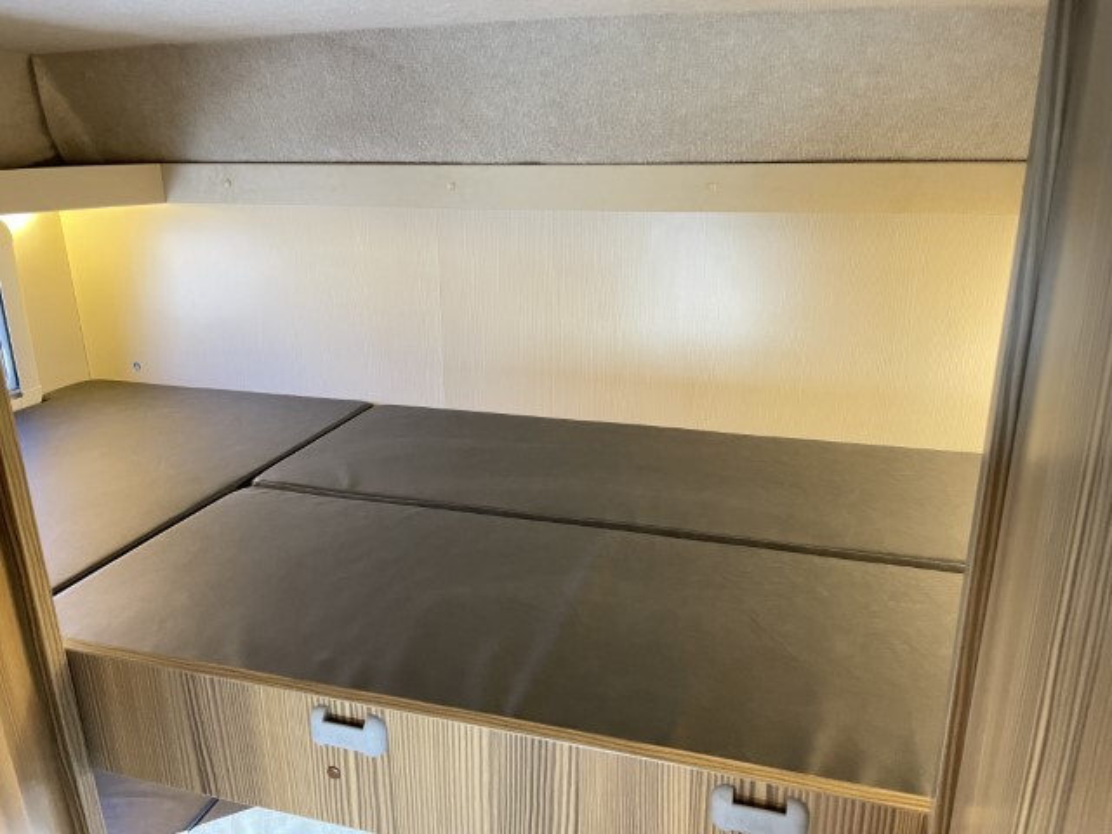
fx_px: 835
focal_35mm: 26
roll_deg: +0.0
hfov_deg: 67.3
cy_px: 417
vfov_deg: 53.1
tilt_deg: -18.9
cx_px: 556
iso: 320
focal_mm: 4.2
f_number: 1.6
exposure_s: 1/60
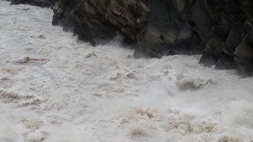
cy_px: 179
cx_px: 149
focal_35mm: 79
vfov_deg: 14.7
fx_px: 530
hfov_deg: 26.8
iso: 64
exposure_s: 1/237
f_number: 3.5
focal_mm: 6.3
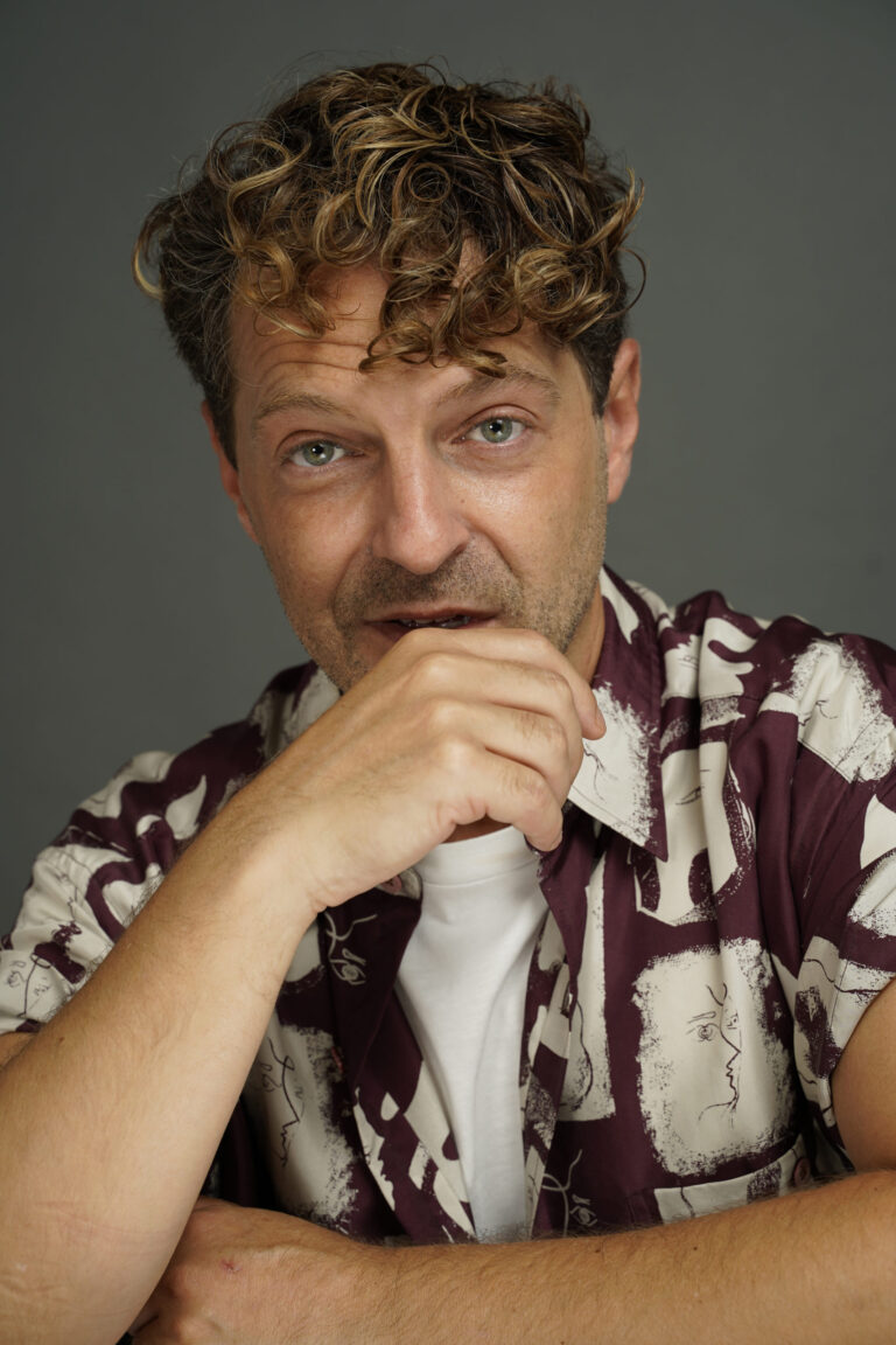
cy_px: 672
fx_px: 2613
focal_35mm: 70
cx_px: 448
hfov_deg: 19.5
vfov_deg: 28.8
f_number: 6.3
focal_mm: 70
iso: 160
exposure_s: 1/125
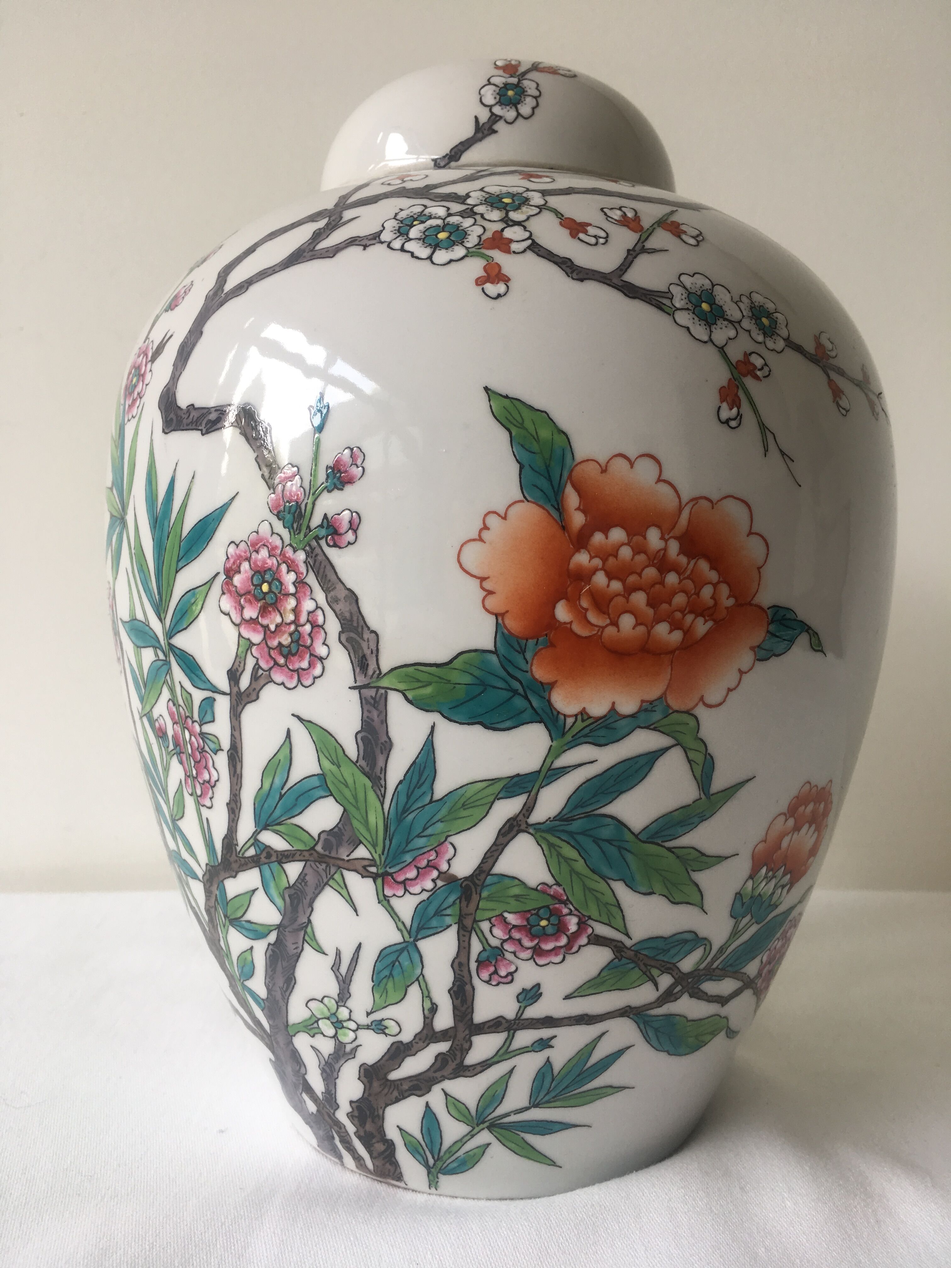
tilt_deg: -3.8
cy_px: 634
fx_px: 1062
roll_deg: -0.6
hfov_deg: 48.2
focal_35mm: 29
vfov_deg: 61.7
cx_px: 476
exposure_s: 1/50
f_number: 2.2
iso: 25
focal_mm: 4.15
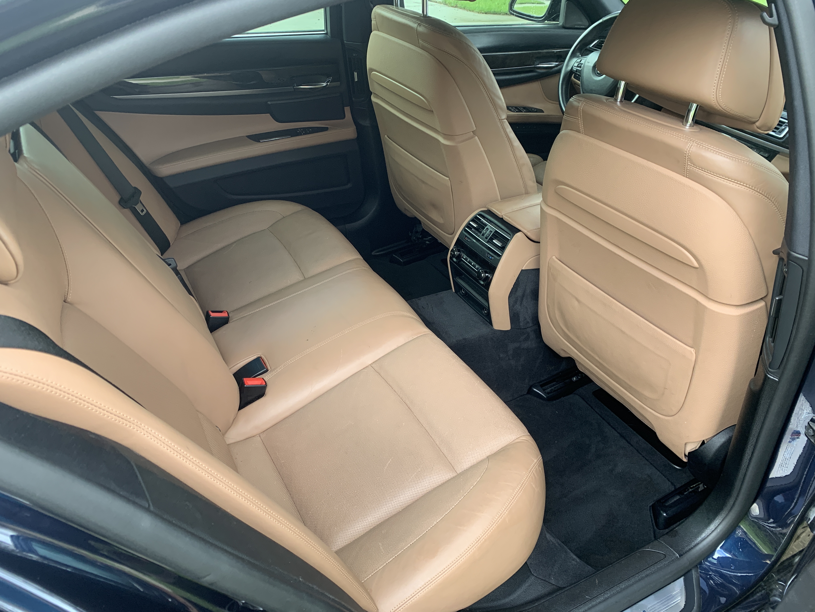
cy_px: 306
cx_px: 408
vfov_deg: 53.1
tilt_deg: -32.3
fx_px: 612
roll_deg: -1.0
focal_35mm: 26
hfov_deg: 67.3
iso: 100
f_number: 1.8
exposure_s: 1/101
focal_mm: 4.25
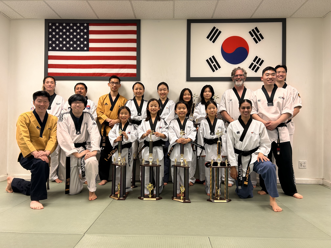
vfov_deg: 53.1
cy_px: 124
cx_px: 166
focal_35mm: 26
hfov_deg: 67.3
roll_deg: -0.5
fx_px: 249
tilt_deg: +0.2
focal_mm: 5.7
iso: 100
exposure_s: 1/60
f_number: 1.5
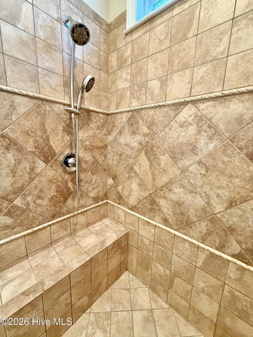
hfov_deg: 85.7
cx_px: 126
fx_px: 136
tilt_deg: -11.5
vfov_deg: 102.1
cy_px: 168
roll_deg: -2.0
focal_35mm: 14
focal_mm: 2.22
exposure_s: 1/60
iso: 400
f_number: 2.2
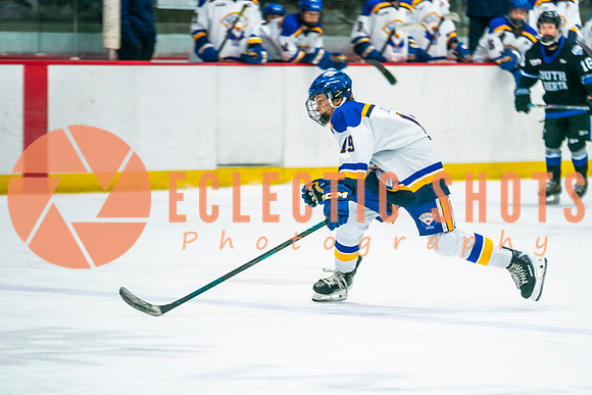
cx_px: 387
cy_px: 254
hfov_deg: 7.0
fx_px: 4870
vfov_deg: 4.6
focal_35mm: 296
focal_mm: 200
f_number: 2.8
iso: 400
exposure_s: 1/640
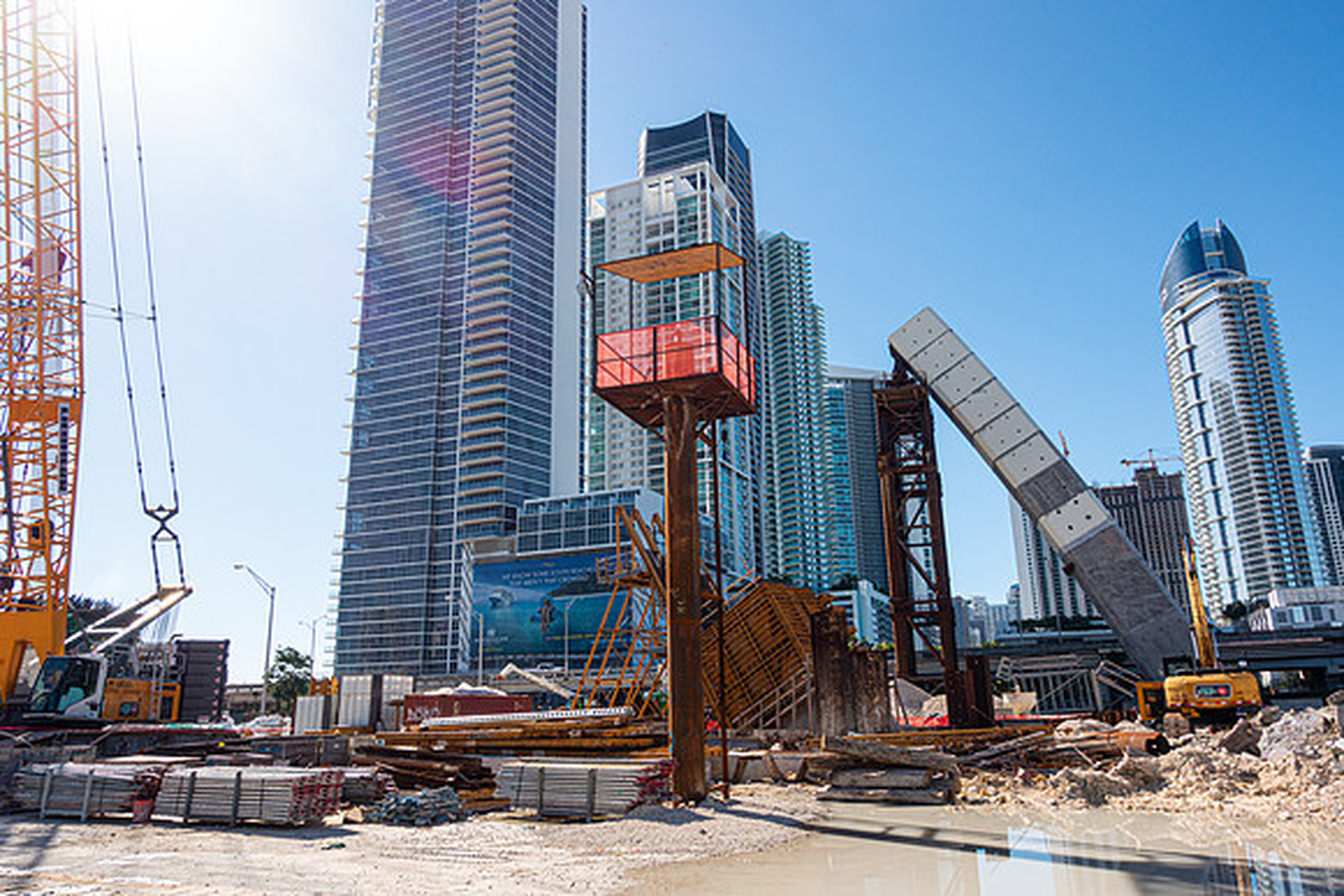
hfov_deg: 73.7
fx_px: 896
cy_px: 448
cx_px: 672
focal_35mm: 24
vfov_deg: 53.2
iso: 125
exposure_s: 1/400
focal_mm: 8.8
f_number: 6.3
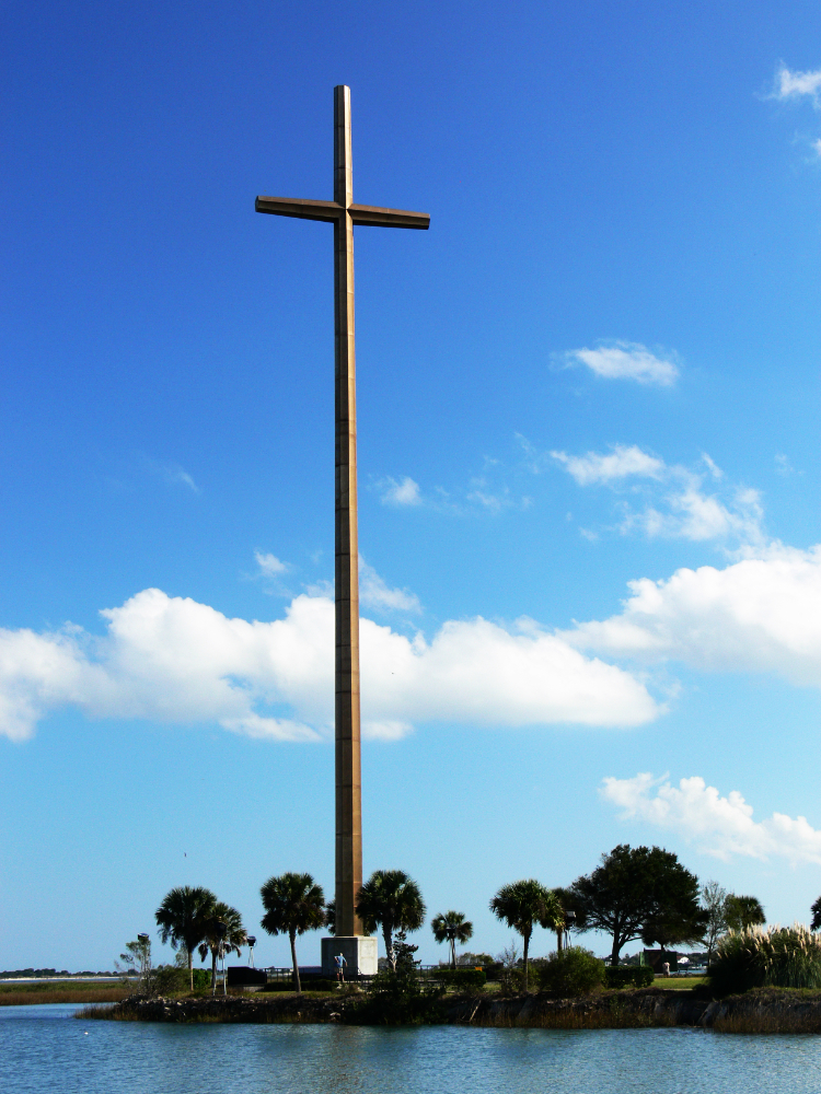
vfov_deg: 31.7
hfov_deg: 24.0
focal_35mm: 61
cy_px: 547
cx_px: 410
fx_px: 1929
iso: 80
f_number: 5.6
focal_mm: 12.9
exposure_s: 1/160
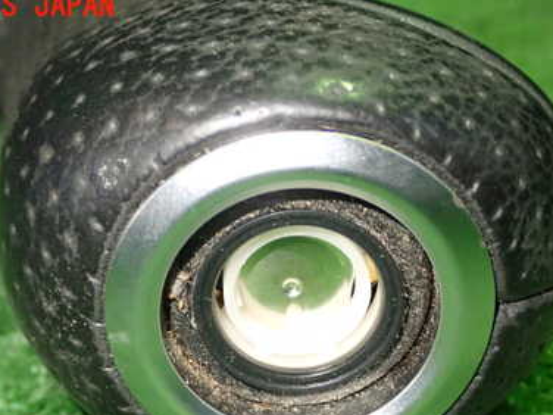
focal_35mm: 75
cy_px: 319
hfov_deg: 26.0
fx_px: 1198
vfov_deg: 19.5
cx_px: 288
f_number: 3.1
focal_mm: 8.4
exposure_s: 1/40
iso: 800
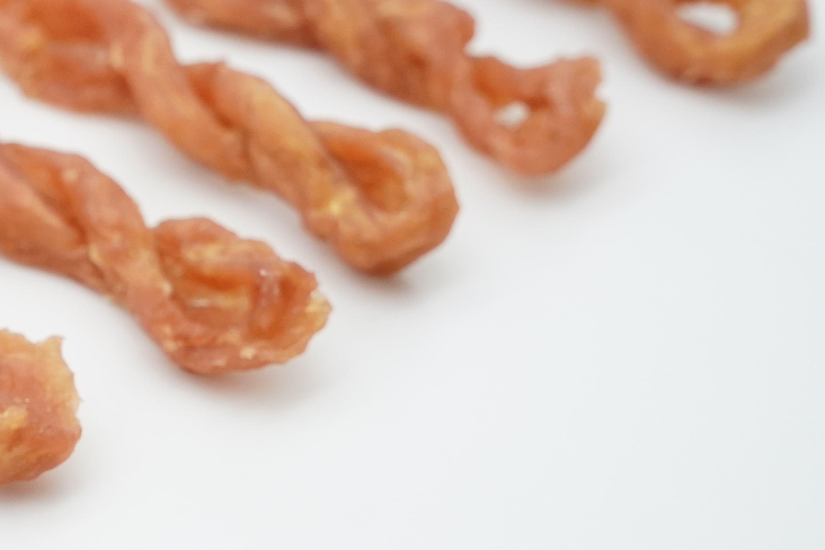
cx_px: -182
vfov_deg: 10.3
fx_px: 3042
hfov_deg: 14.9
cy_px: 399
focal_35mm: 133
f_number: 5.6
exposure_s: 1/800
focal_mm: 52.7
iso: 2500
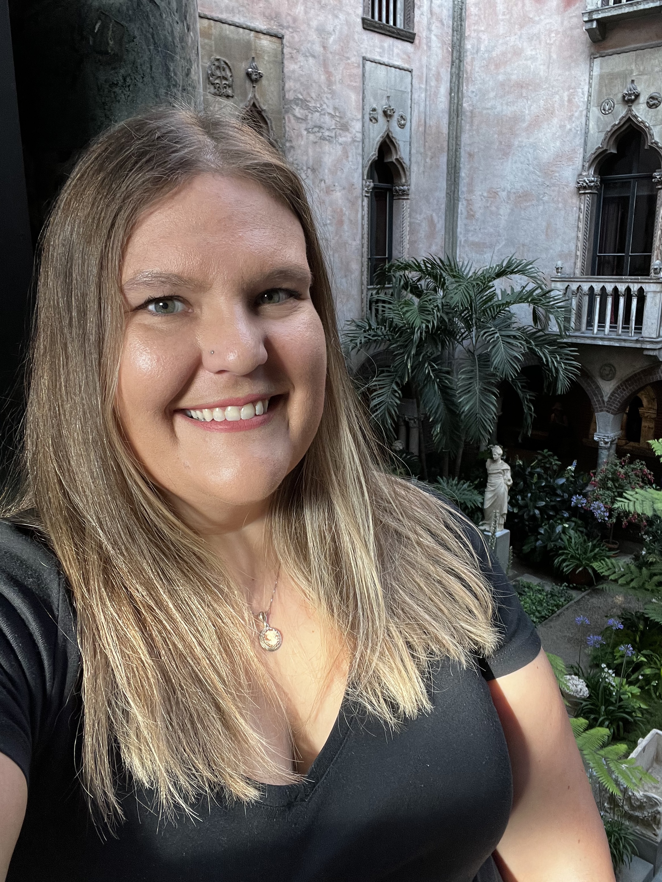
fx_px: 765
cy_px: 441
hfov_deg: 46.8
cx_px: 331
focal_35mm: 30
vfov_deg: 60.0
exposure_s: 1/72
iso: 100
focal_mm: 2.71
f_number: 2.2
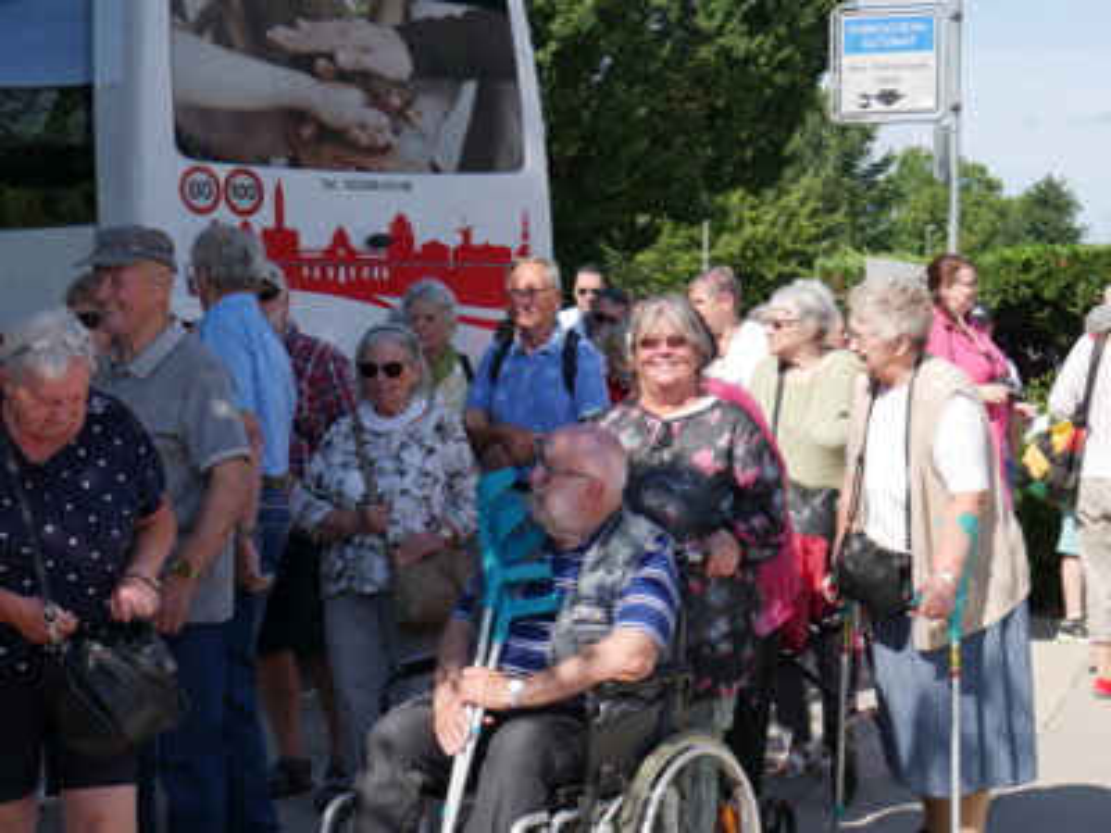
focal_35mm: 84
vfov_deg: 17.6
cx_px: 556
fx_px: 2696
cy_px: 416
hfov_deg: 23.3
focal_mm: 42
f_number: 8
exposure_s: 1/320
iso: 200
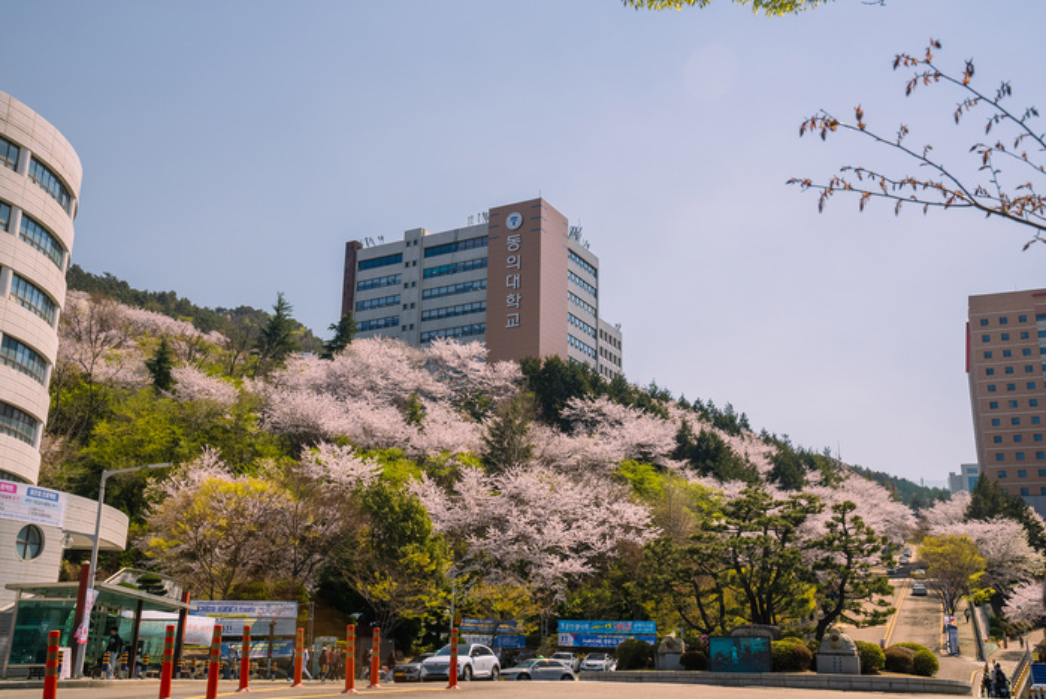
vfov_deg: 35.1
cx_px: 523
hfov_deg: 50.7
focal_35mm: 38
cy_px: 350
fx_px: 1105
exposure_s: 1/125
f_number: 8
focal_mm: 38
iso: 100
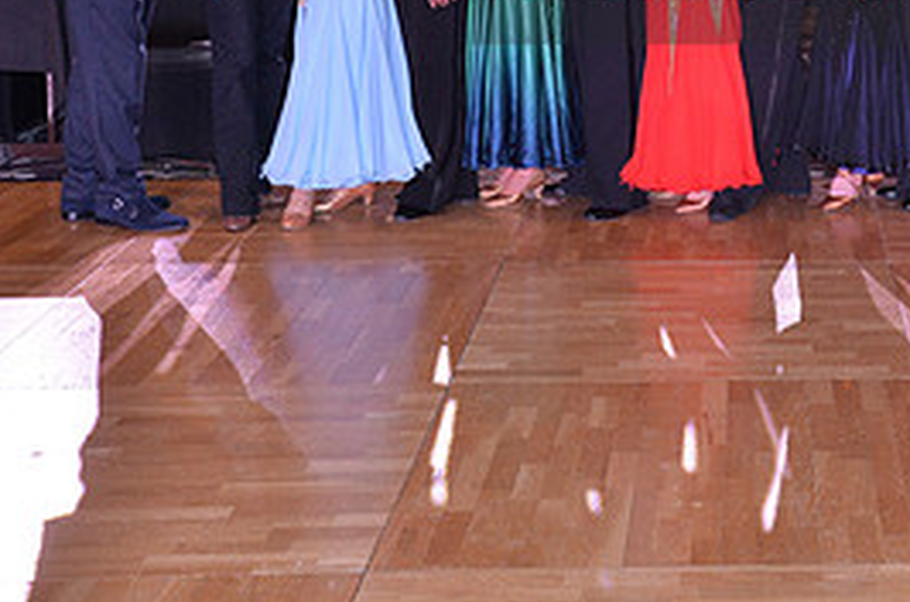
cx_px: 845
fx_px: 2093
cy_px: -46
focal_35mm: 83
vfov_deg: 15.9
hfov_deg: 23.8
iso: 2500
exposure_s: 1/250
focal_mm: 38
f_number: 5.6
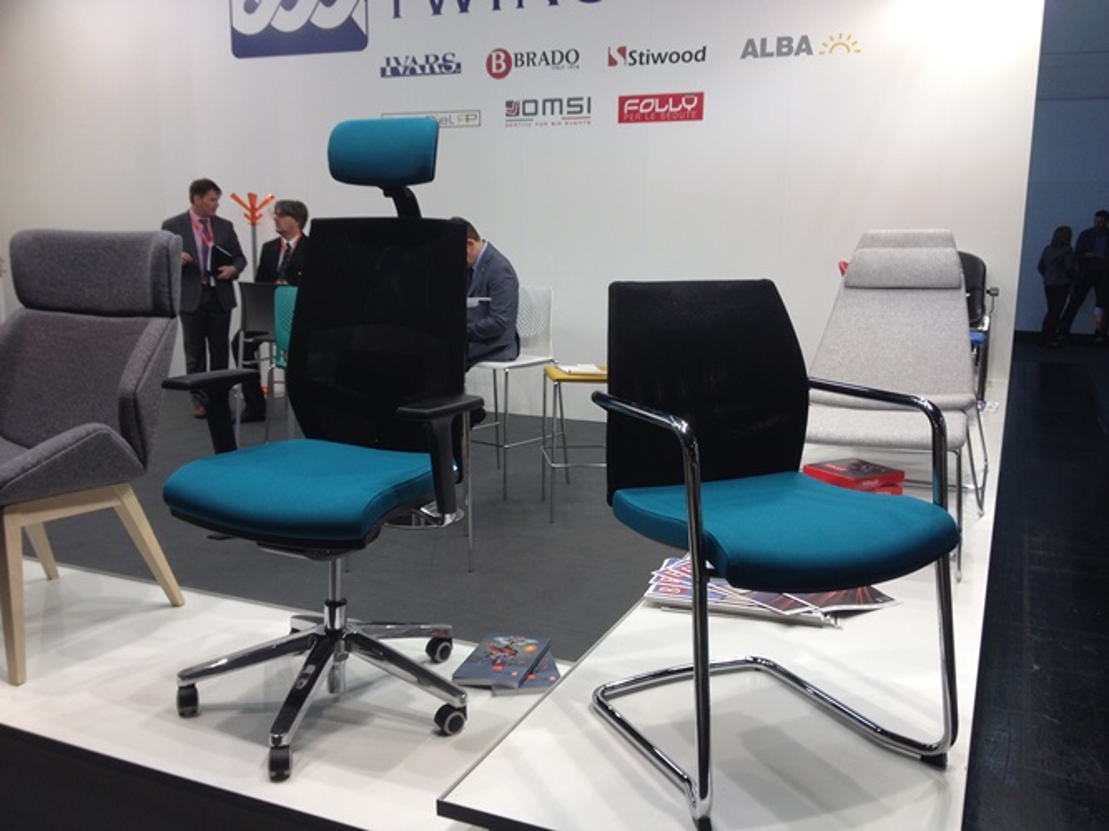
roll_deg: +0.7
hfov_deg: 52.6
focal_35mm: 35
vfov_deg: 40.7
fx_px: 1121
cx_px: 554
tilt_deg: -12.7
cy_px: 416
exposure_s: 1/60
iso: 64
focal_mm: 4.28
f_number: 2.4
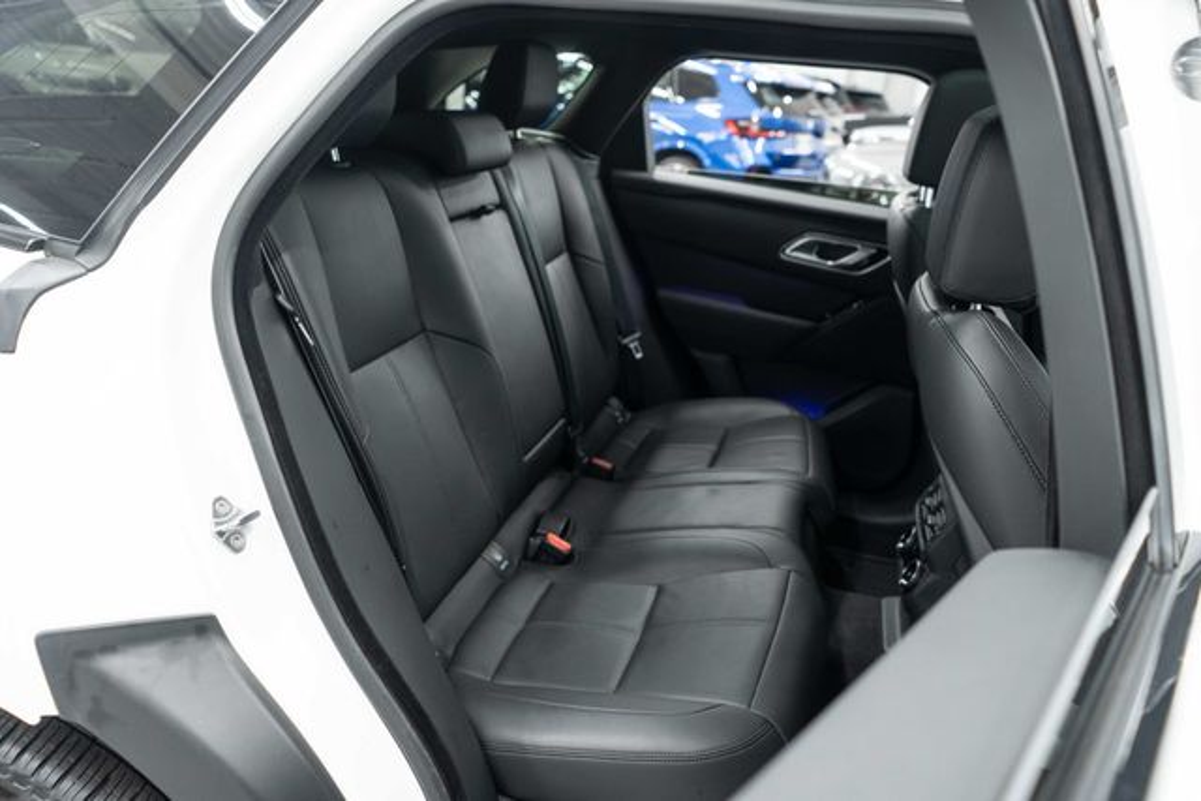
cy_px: 400
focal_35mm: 28
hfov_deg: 65.5
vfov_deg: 46.4
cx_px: 600
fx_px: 934
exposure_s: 1/40
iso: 1250
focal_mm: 28
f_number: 3.5
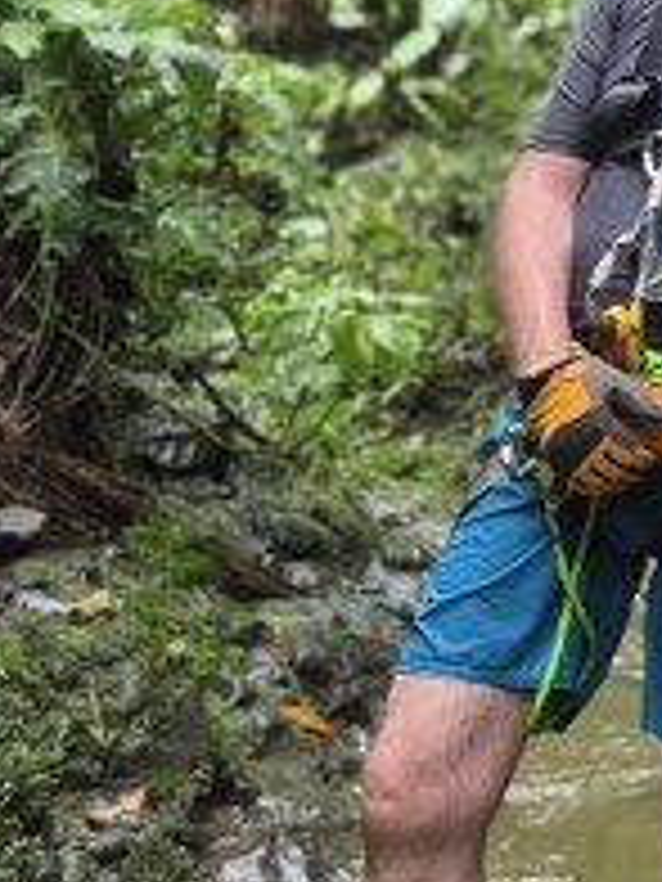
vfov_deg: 19.3
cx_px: 1252
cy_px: -252
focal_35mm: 94
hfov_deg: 13.8
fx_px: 2397
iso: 250
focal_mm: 5.4
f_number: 1.8
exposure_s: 1/120
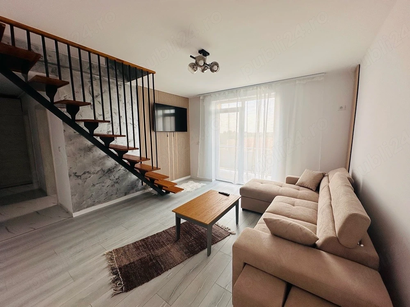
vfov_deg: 85.7
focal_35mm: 14
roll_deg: +0.2
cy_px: 154
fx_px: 166
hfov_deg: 102.1
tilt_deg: -7.7
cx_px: 205
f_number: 2.2
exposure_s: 1/159
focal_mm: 2.22
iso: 40
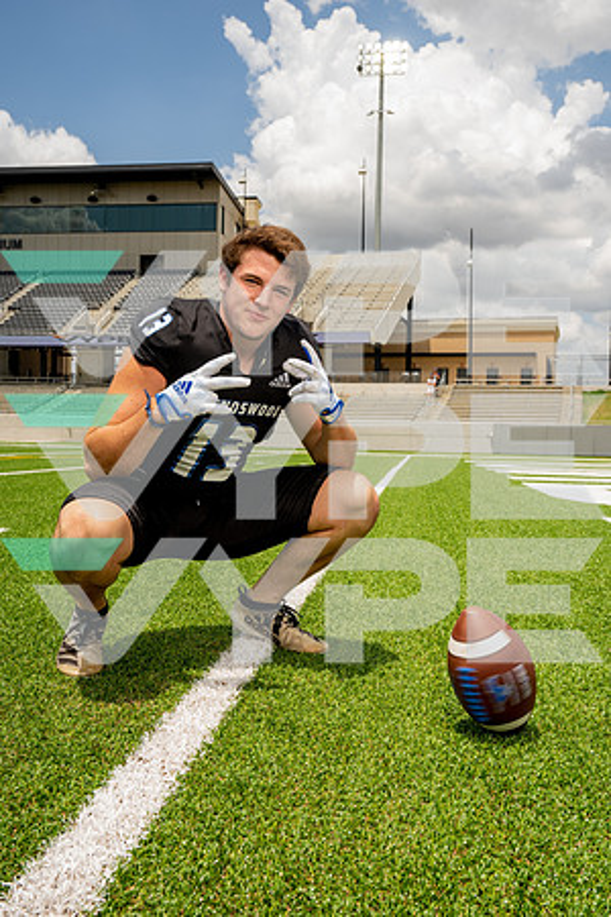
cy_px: 458
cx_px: 306
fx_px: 840
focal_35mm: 33
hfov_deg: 40.0
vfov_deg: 57.2
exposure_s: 1/250
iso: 64
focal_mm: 33
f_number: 8
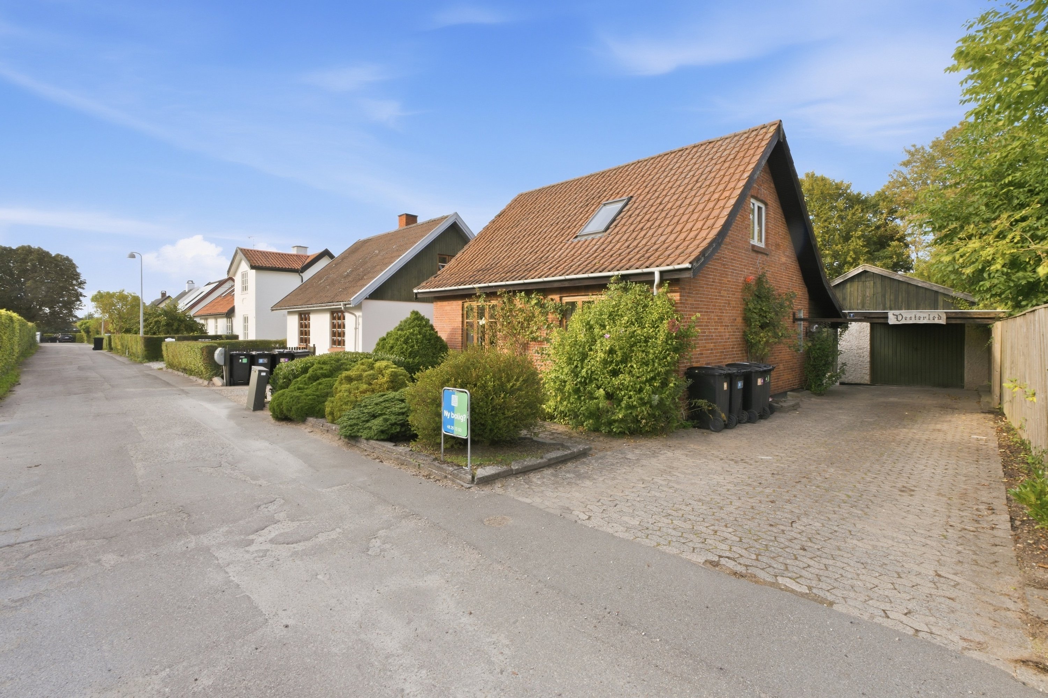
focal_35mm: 16
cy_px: 349
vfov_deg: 73.7
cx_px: 524
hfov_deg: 96.7
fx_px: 466
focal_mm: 16
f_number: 22
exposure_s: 1/10
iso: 100
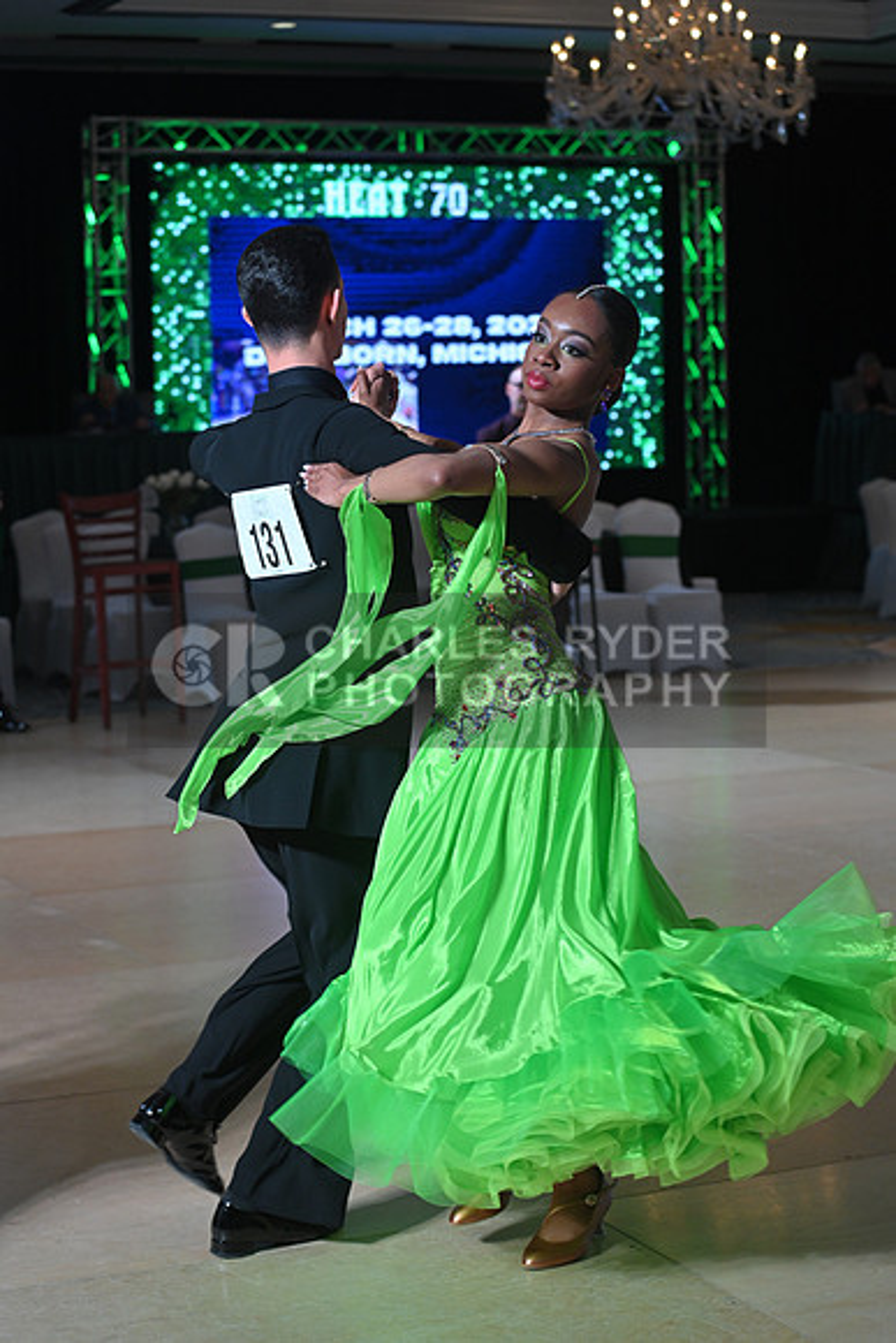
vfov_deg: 28.8
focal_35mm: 70
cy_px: 672
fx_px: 2612
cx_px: 448
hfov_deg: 19.5
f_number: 5
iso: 1000
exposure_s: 1/400
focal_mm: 70
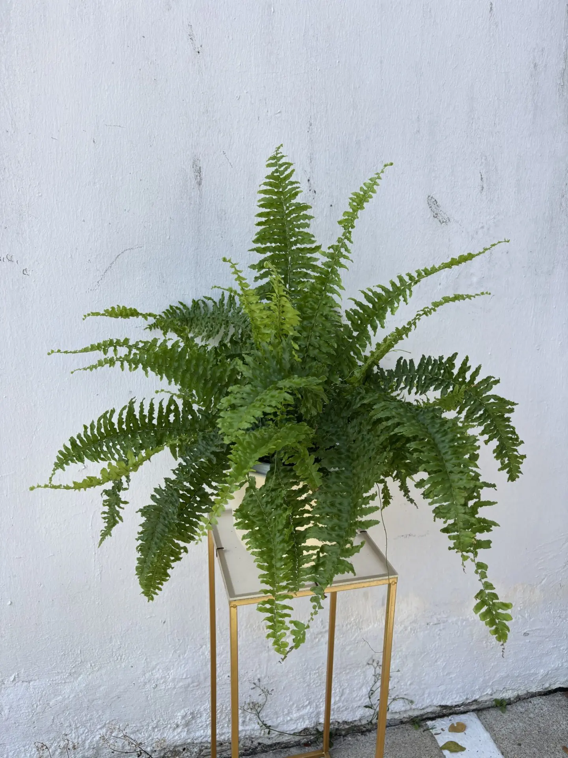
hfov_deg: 53.1
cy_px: 379
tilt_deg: -12.6
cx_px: 284
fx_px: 569
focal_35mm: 26
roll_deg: -3.2
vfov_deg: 67.3
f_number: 1.6
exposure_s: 1/1248
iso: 50
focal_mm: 5.96
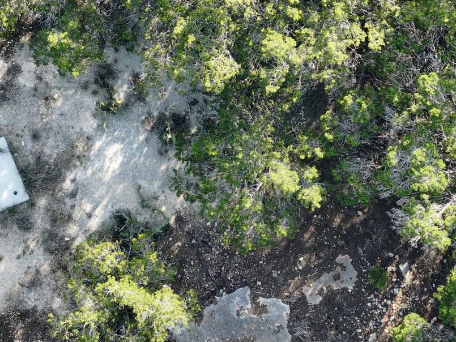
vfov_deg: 5.0
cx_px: 74
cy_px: 184
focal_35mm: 297
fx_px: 3913
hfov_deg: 6.7
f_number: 3.4
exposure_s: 1/100
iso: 100
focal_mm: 30.71
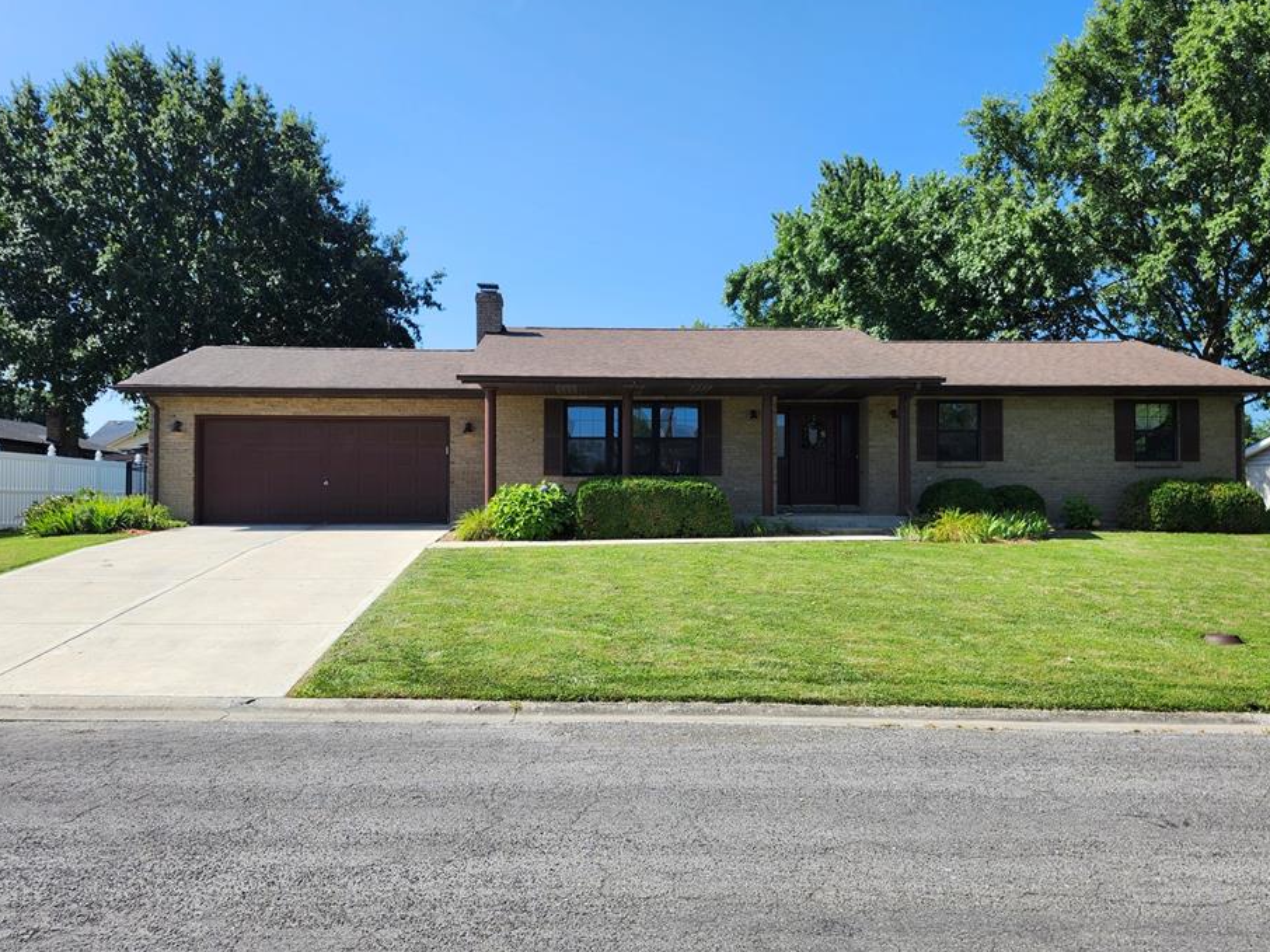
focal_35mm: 26
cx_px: 622
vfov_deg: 53.0
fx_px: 954
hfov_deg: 67.3
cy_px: 482
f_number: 1.8
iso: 25
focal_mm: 5.54
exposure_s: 1/929
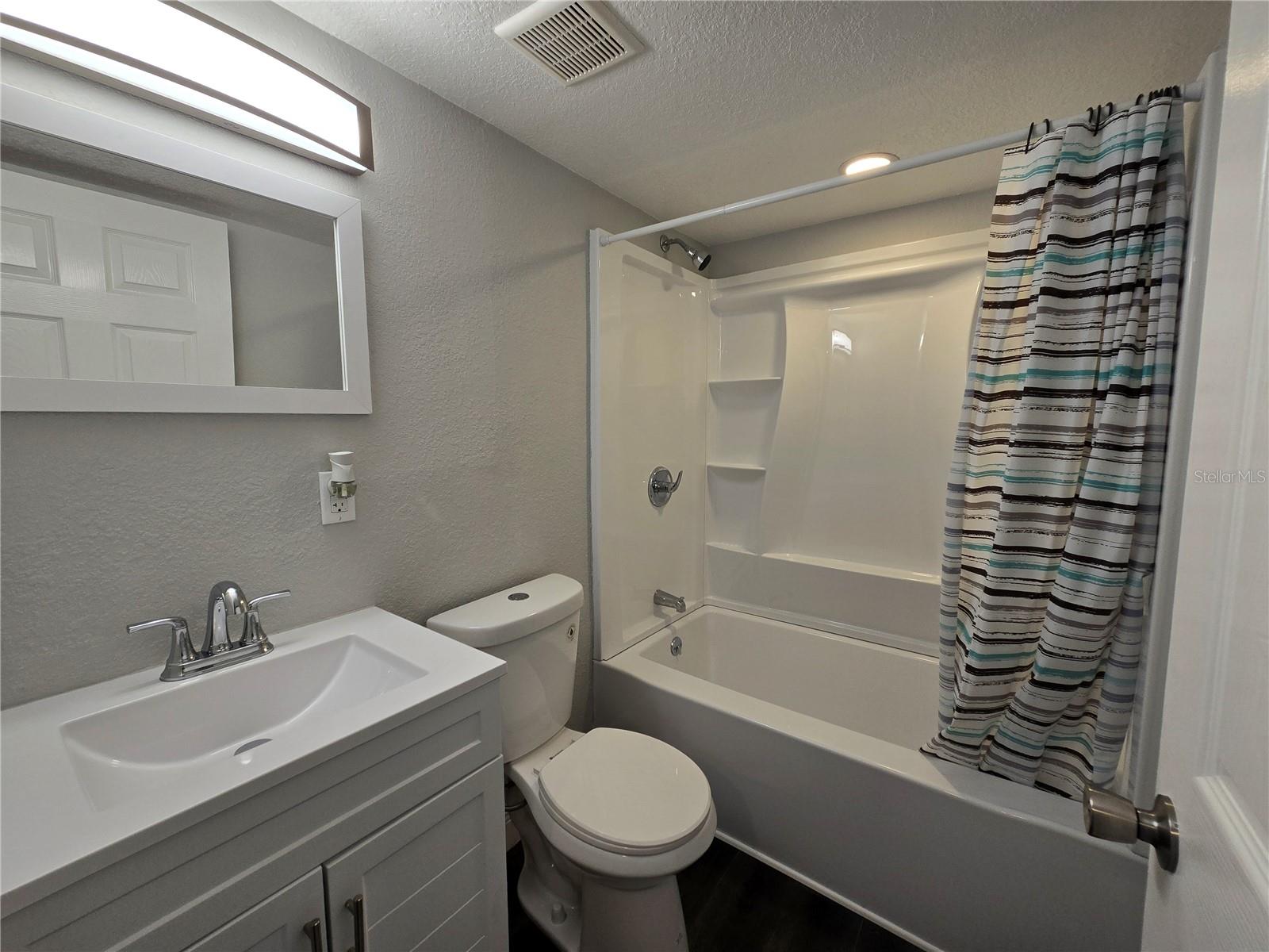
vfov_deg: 89.9
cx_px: 634
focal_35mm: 13
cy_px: 476
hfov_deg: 106.2
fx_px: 477
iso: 64
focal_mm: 2.2
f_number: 2.2
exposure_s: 1/120
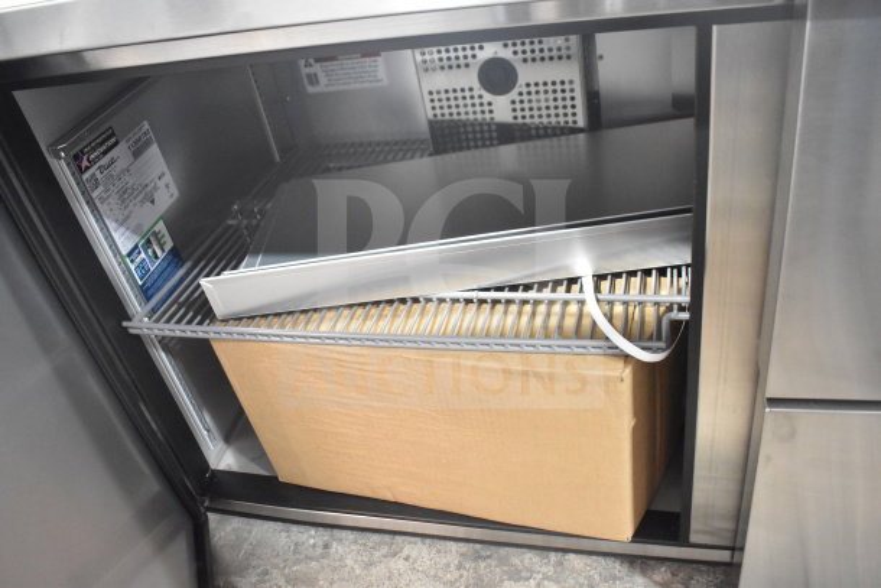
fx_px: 734
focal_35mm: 30
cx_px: 440
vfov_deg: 43.6
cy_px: 294
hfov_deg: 61.9
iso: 6400
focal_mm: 20
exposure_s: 1/80
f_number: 4.5
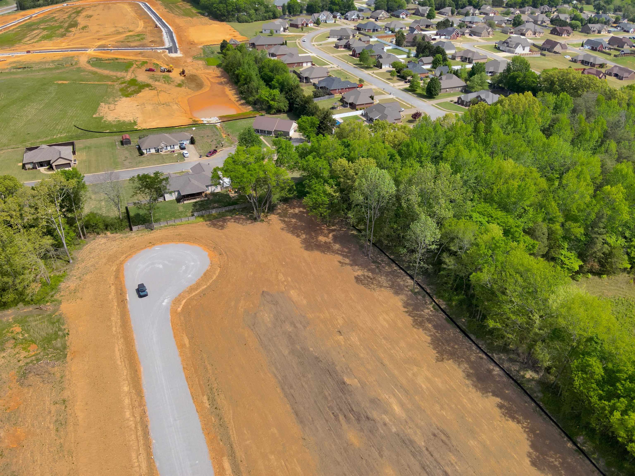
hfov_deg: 71.6
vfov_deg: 56.8
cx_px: 318
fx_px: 440
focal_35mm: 24
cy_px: 238
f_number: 2.8
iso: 100
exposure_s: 1/800
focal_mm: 4.4
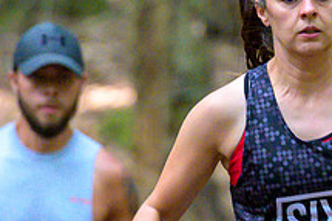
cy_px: -42
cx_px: 433
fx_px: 8164
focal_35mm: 886
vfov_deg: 1.5
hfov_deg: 2.3
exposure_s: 1/320
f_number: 4
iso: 8000
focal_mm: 200
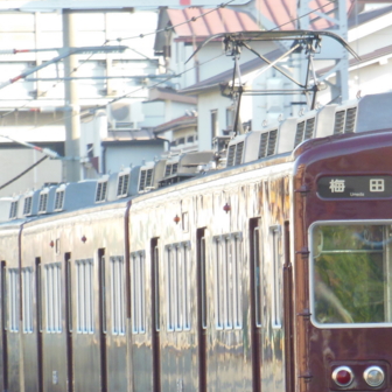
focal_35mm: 618
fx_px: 7918
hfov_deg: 2.8
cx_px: 219
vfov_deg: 2.8
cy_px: 287
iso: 320
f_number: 5.8
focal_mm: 52.5
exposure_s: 1/125
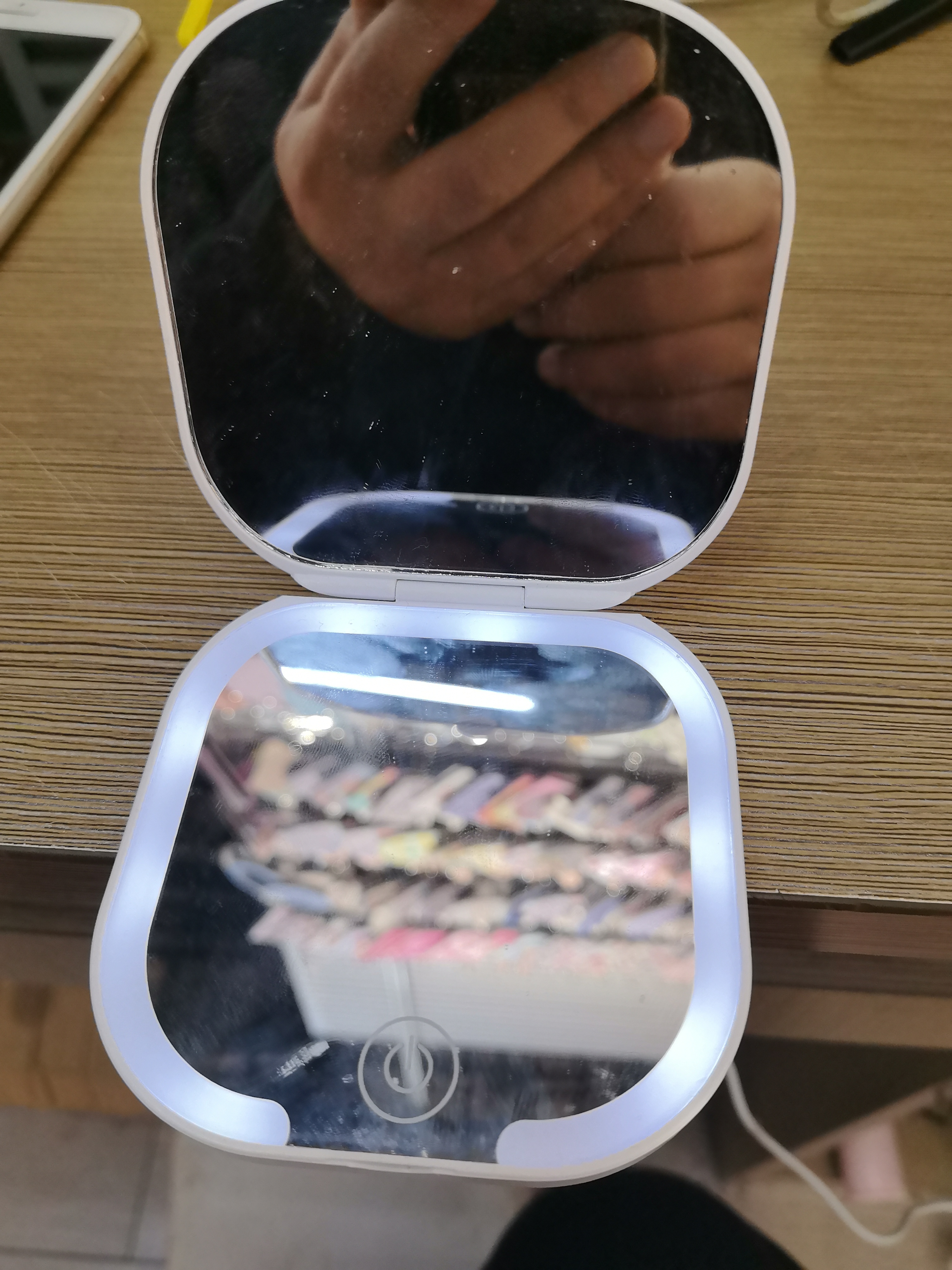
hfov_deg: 51.4
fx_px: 990
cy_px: 635
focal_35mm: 27
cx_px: 476
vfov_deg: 65.3
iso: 160
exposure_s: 1/595
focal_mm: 5.52
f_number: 1.9
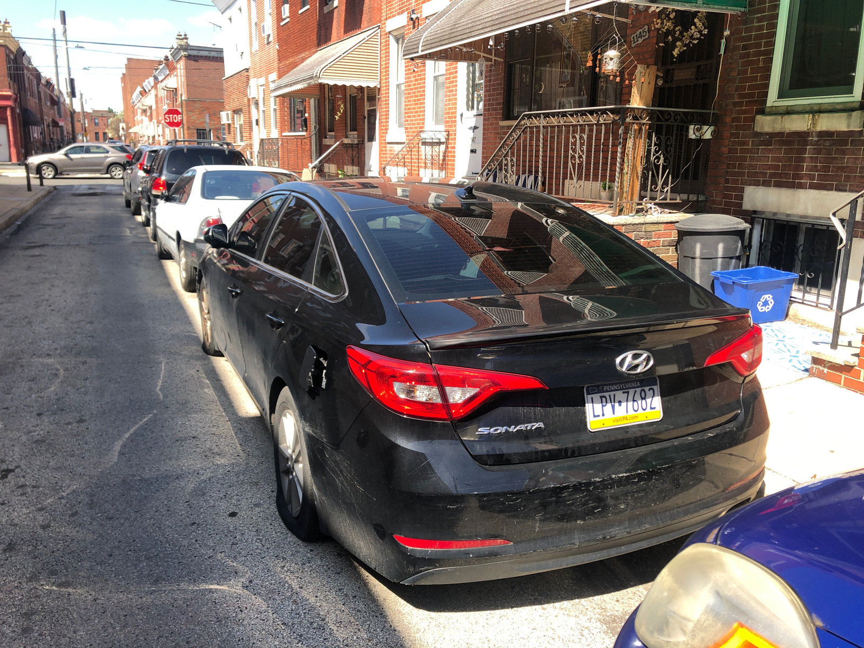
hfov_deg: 63.4
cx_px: 432
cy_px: 324
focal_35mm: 28
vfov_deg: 49.7
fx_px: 699
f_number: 1.8
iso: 20
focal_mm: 4
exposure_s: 1/534
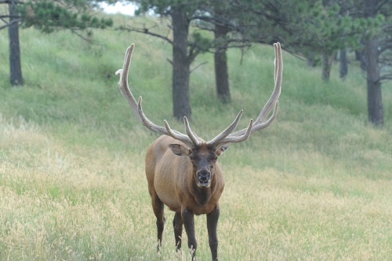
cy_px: 130
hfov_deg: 8.6
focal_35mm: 240
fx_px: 2610
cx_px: 196
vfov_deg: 5.7
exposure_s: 1/320
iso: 1000
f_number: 9
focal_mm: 240
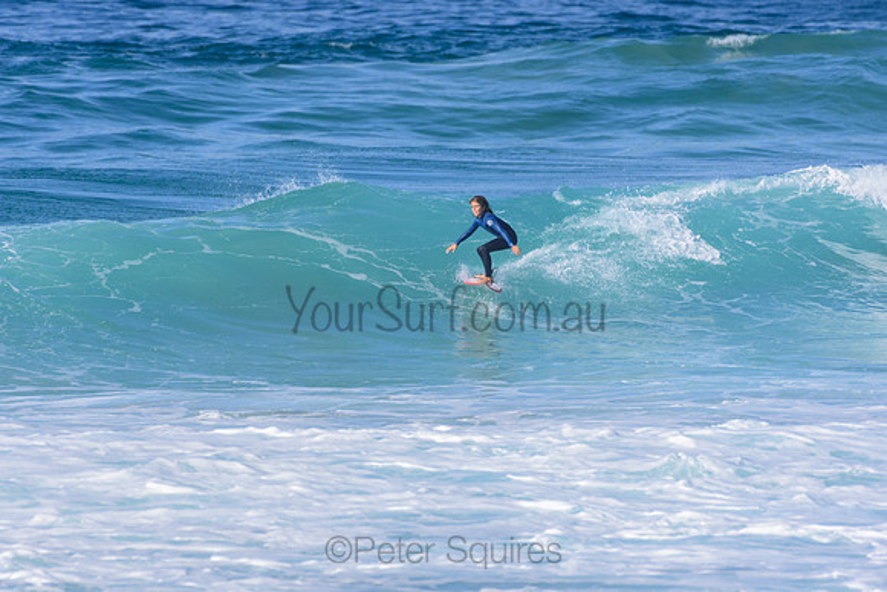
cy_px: 296
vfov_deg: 1.8
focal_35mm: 750
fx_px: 18483
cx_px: 444
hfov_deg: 2.7
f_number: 5.6
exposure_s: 1/2000
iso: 280
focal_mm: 500
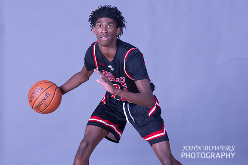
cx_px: 130
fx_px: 951
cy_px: 79
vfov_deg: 9.9
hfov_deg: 14.9
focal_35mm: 138
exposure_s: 1/200
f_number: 5.6
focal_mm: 77
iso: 125
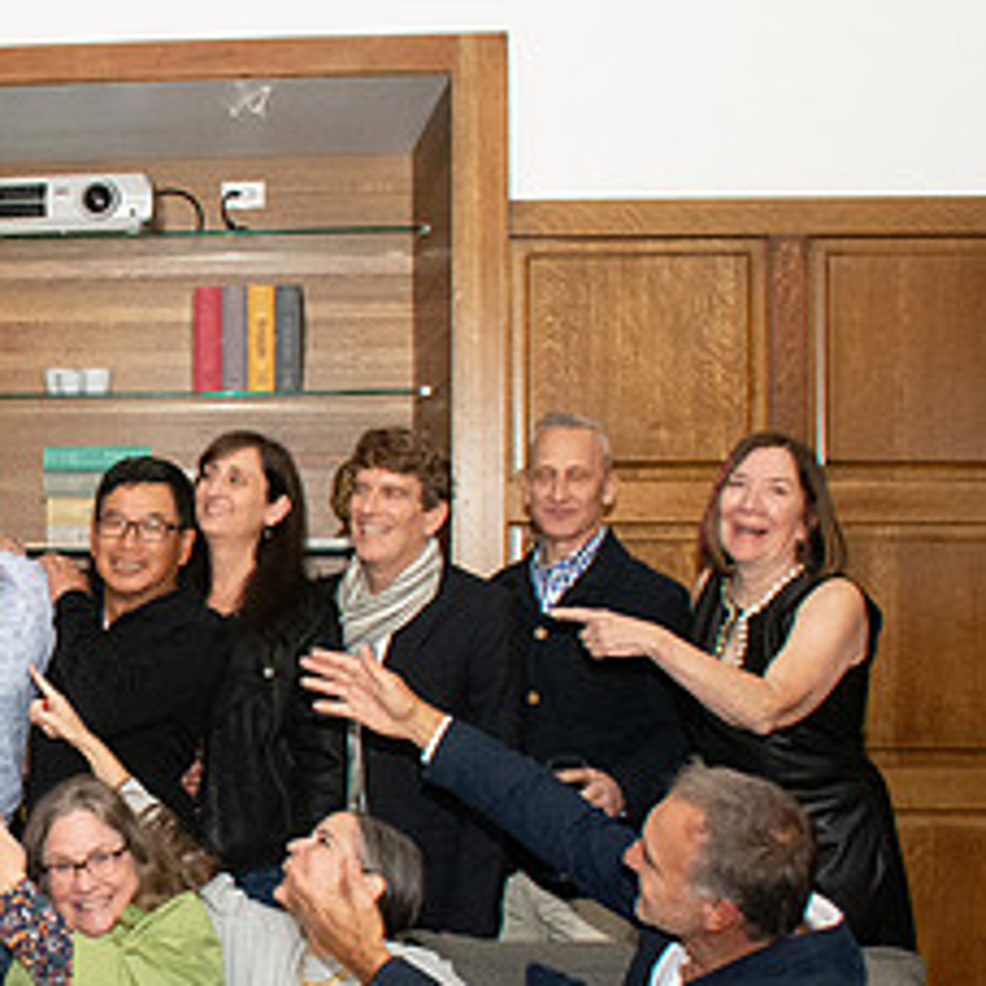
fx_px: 2062
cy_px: 646
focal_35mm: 64
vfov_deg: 26.8
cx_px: -175
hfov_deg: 24.5
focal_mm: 18
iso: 5000
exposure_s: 1/200
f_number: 9
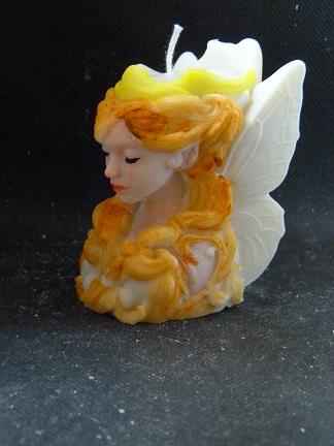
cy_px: 223
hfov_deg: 24.4
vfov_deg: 32.2
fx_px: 772
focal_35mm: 60
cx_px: 167
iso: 800
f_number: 3.2
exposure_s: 1/13
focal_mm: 10.8
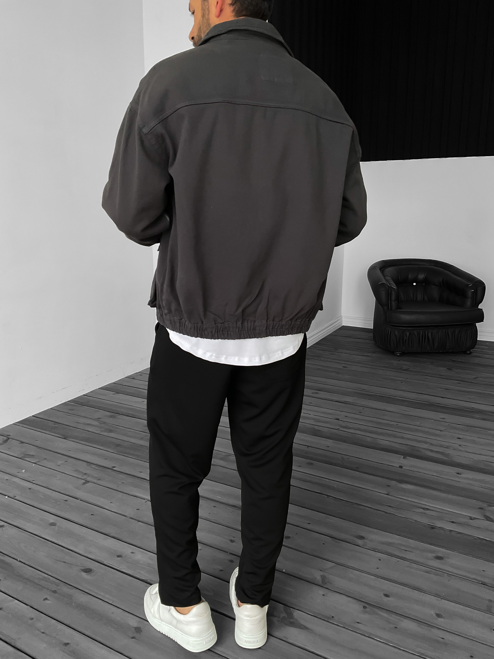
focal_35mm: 29
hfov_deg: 48.2
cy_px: 330
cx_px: 247
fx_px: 552
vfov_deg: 61.7
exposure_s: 1/120
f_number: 1.8
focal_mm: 3
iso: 25
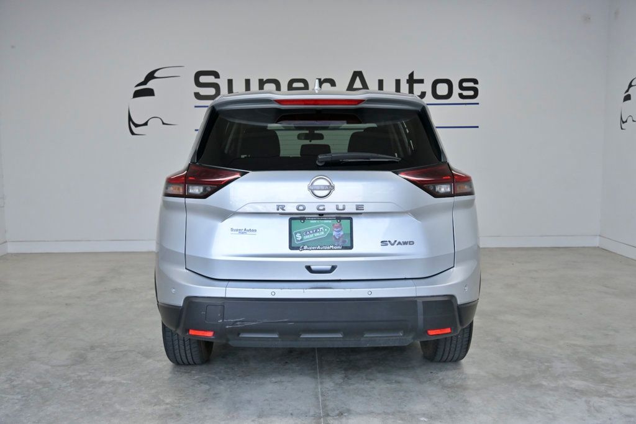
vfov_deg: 36.0
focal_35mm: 37
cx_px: 318
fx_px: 654
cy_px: 212
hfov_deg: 51.9
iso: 1250
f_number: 5
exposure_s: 1/1000
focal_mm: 37
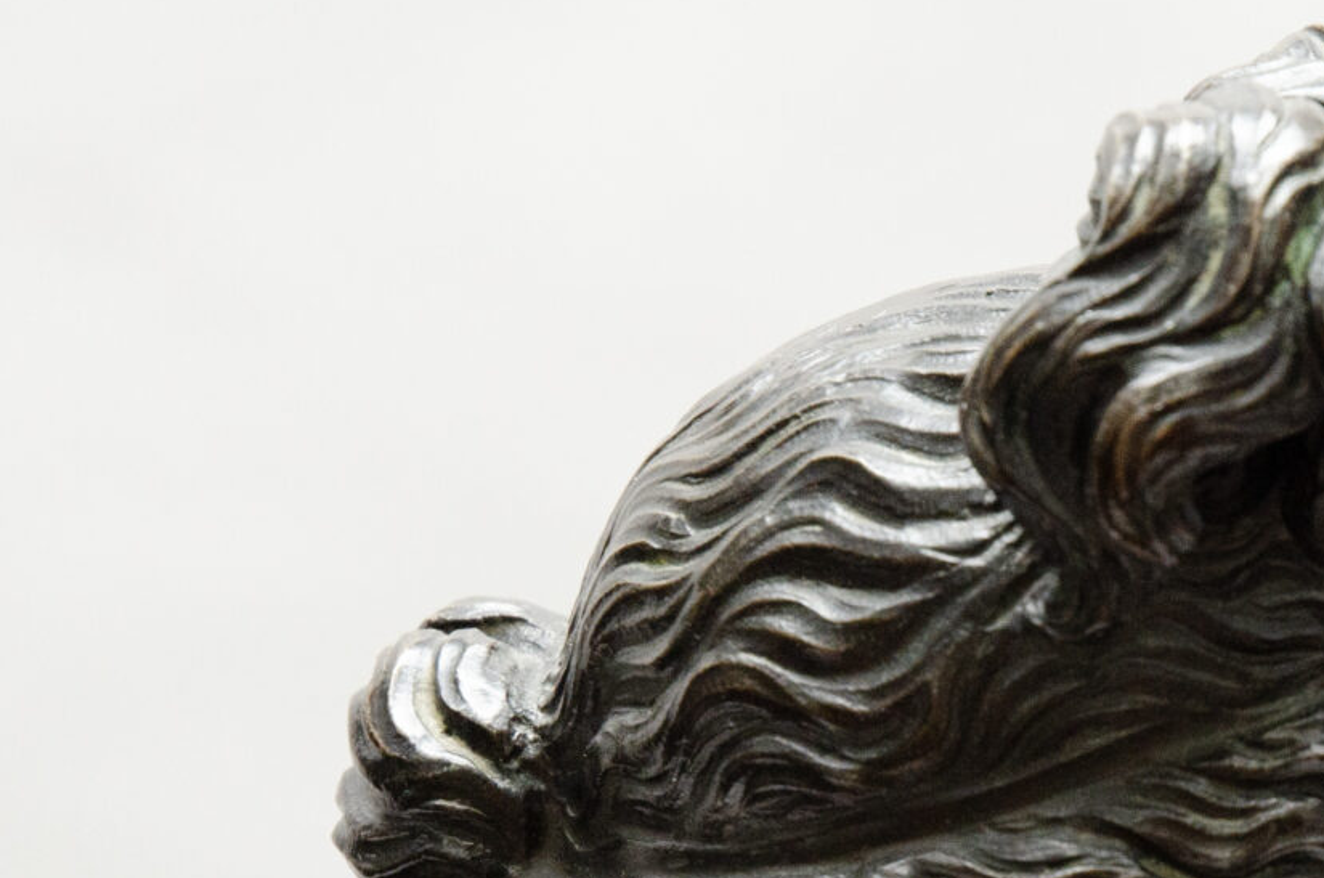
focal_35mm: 242
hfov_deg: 8.5
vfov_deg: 5.6
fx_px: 8885
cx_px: 1064
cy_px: 1042
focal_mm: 52
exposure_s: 1/125
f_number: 8
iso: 200
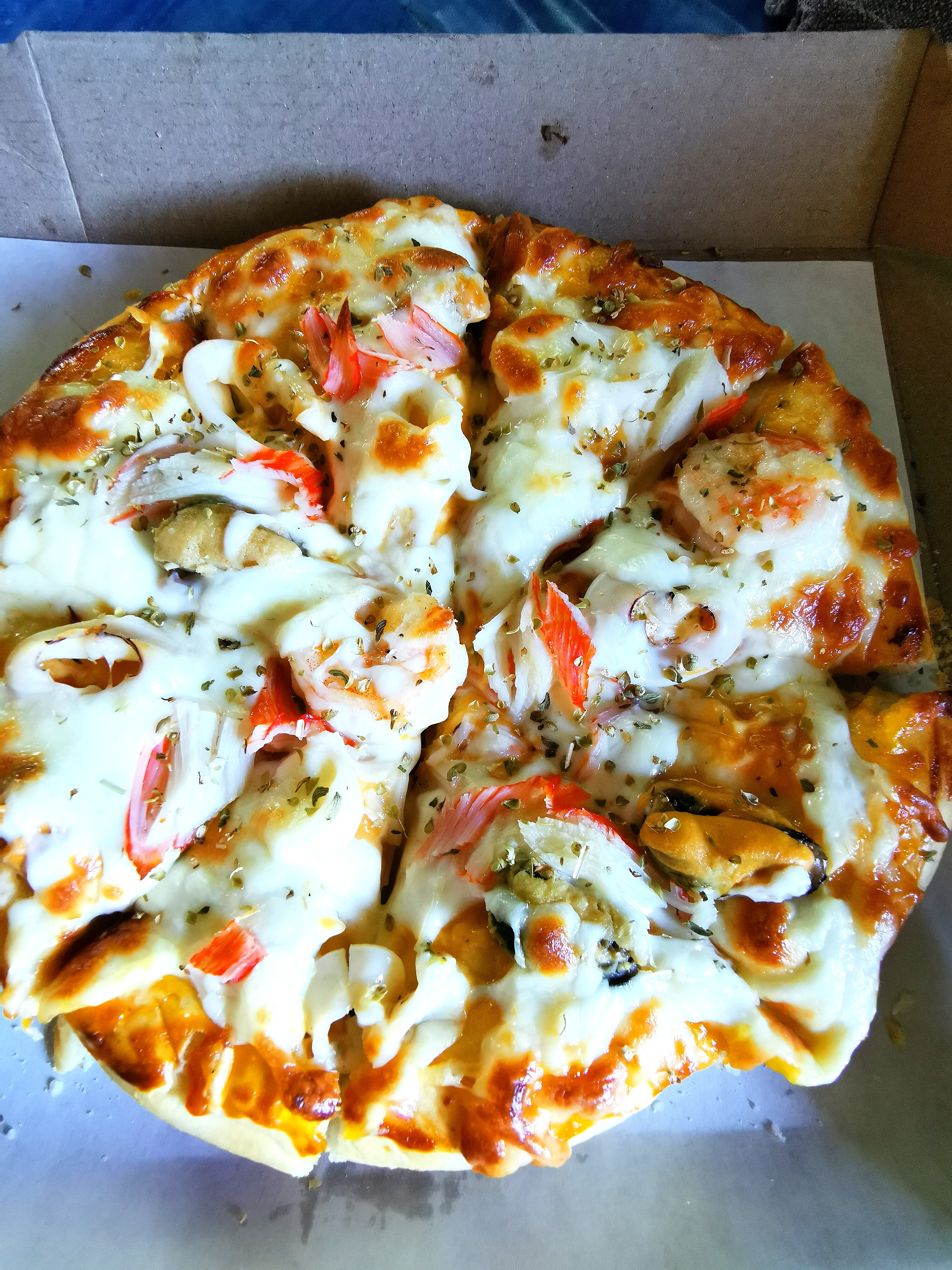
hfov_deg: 68.7
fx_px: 697
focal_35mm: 19
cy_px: 635
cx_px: 476
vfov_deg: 84.7
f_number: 2.2
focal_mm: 2.35
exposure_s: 1/33.3
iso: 250
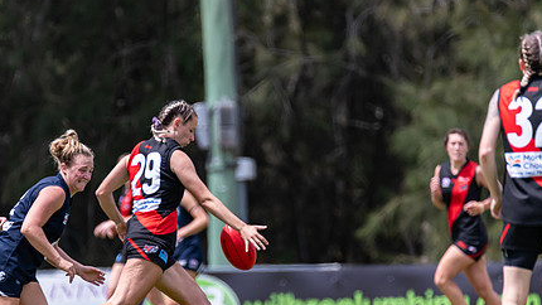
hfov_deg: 2.5
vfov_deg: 1.4
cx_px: 236
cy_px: 209
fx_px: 12189
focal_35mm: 848
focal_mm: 600
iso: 800
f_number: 6.3
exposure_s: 1/2500
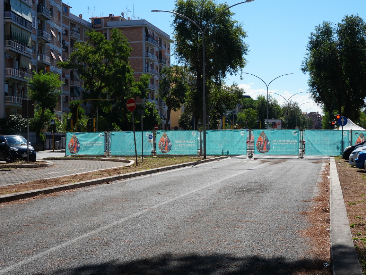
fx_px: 503
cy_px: 138
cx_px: 206
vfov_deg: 30.5
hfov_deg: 39.9
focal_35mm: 48
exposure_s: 1/160
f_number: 11
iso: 100
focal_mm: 29
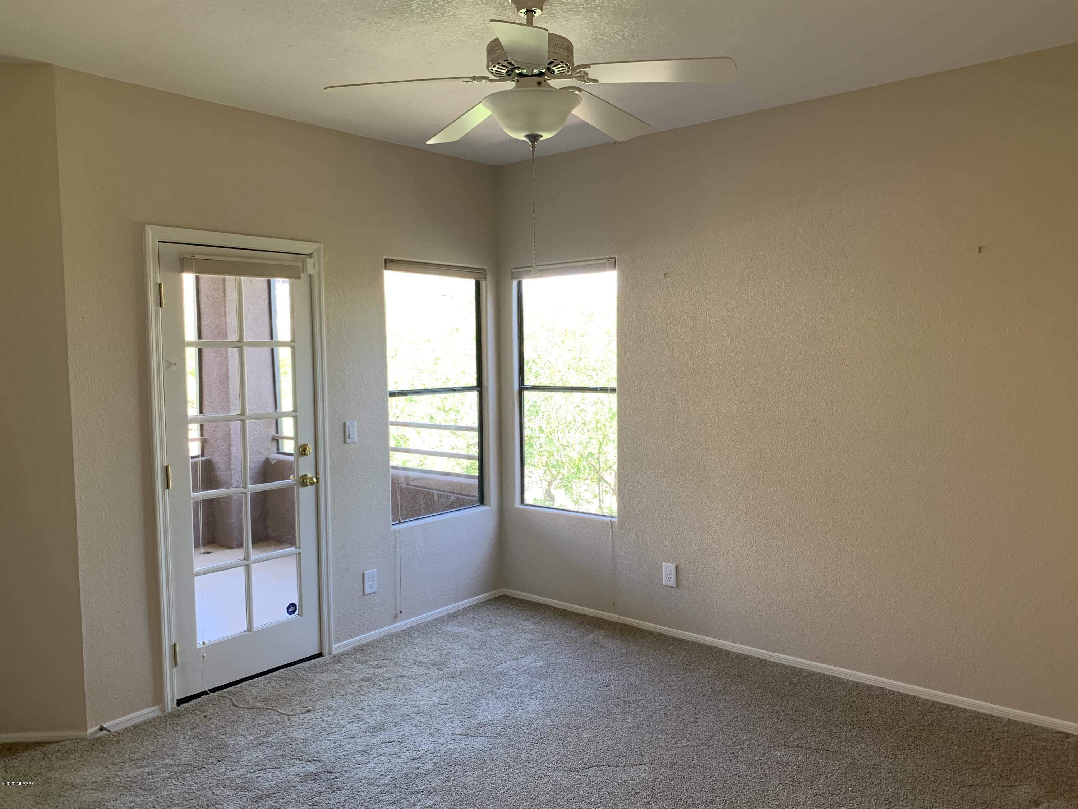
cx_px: 539
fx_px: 810
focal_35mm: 26
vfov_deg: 53.1
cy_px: 404
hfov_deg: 67.3
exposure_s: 1/121
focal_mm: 4.25
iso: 100
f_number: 1.8
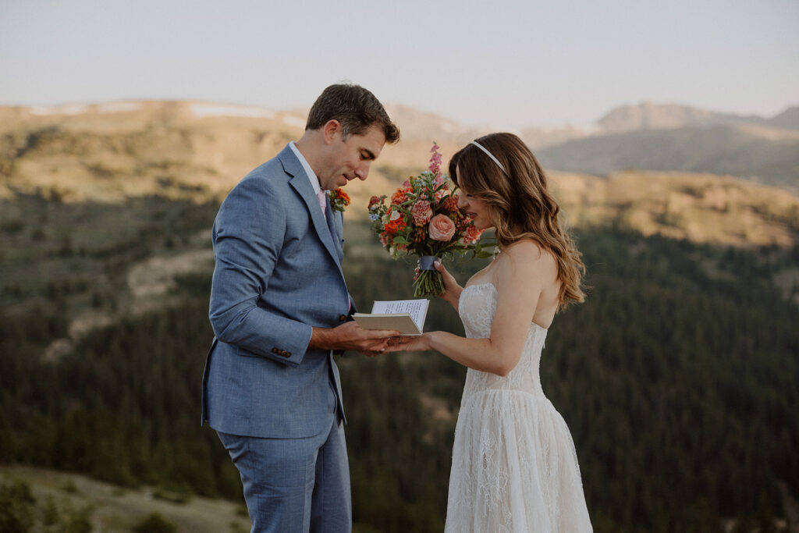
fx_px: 1021
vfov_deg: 29.3
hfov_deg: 42.7
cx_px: 400
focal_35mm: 46
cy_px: 266
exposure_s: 1/400
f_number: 2
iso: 100
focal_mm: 46
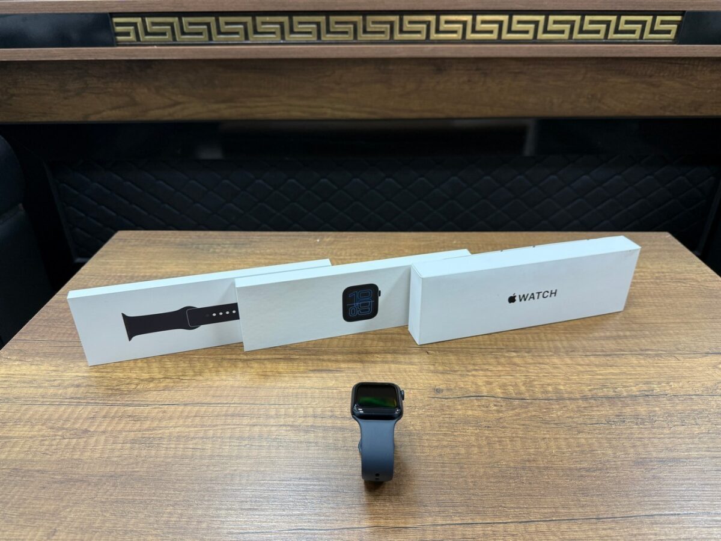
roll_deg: +0.3
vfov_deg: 56.8
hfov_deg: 71.6
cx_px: 360
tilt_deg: -28.1
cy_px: 270
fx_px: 500
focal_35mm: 24
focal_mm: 6.76
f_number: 1.78
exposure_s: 1/50
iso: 125
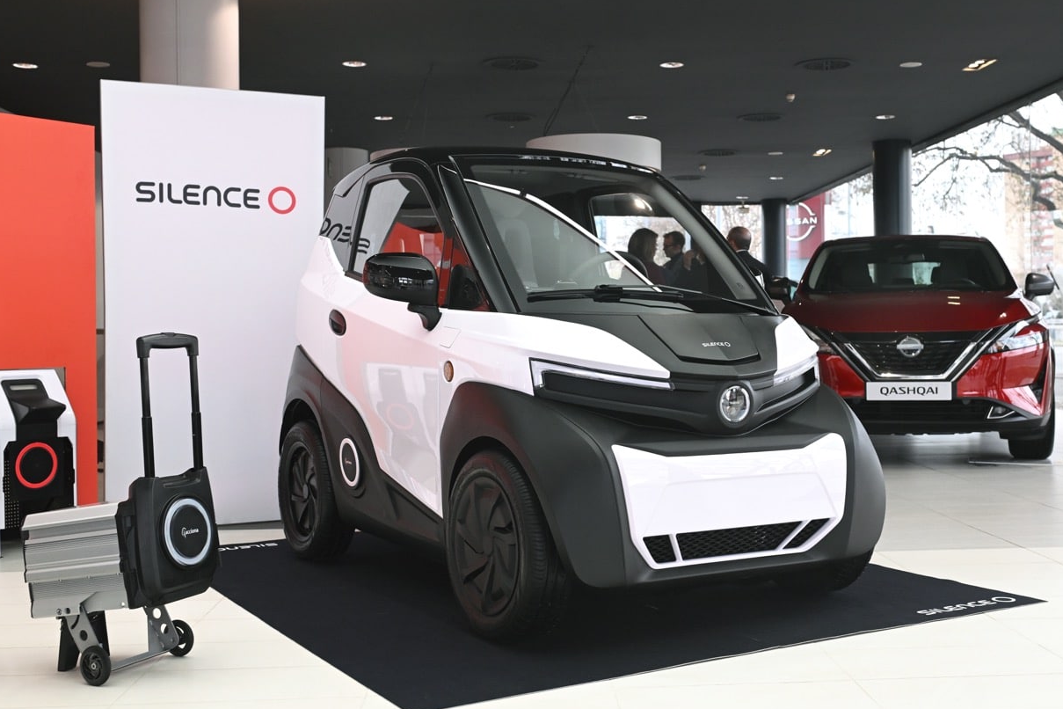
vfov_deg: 36.9
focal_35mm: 36
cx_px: 539
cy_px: 343
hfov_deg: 53.1
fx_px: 1063
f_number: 4
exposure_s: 1/80
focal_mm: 34
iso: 1000
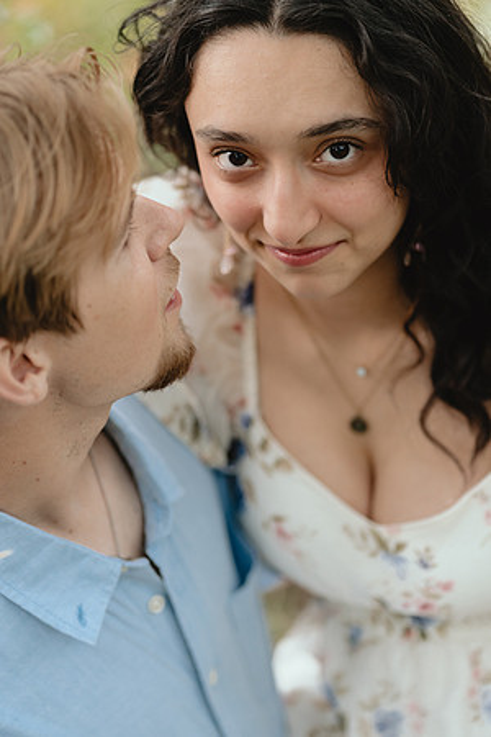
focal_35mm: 85
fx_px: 1739
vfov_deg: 23.9
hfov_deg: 16.1
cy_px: 368
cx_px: 246
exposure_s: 1/160
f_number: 2.5
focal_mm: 85
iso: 800
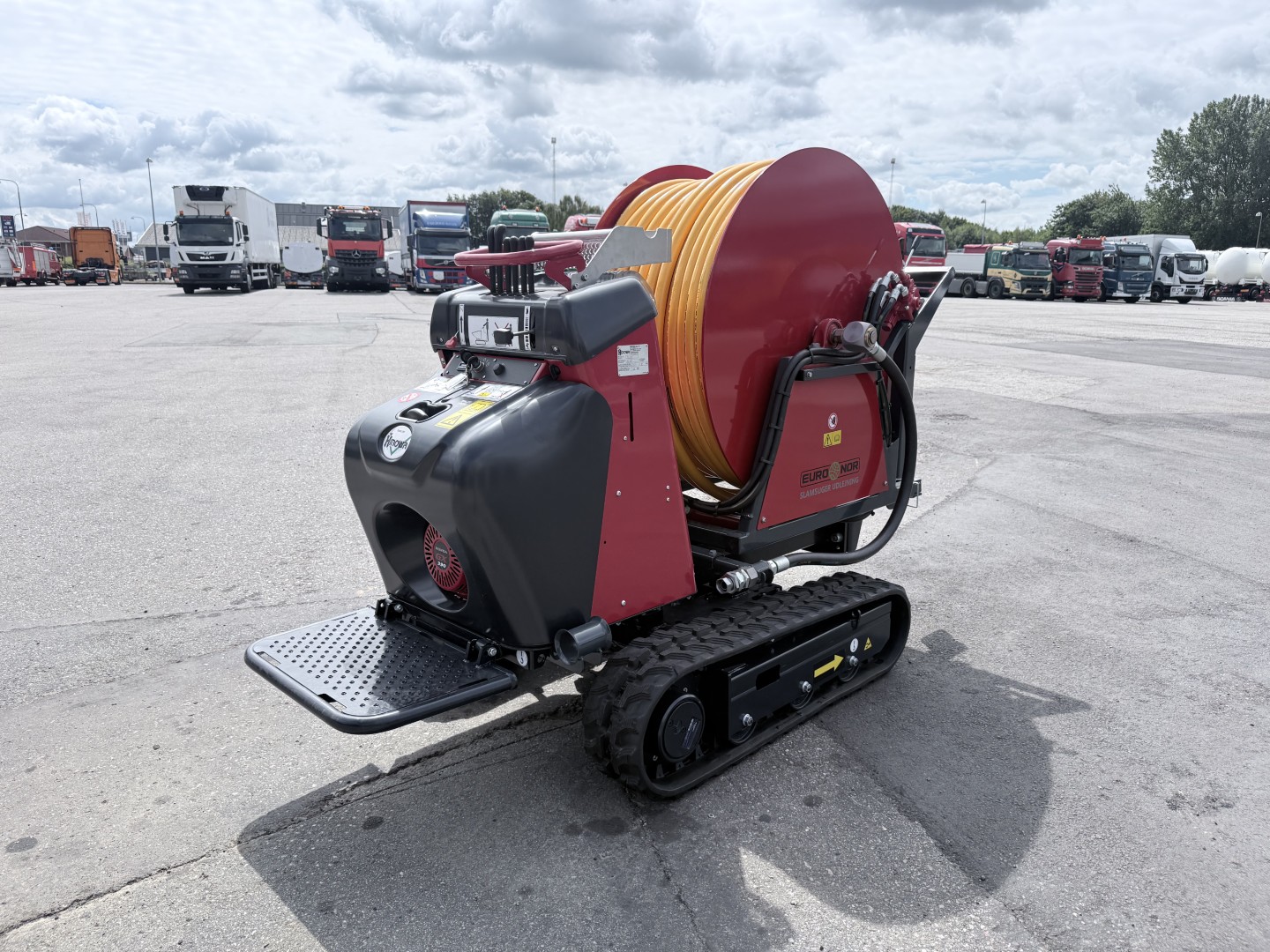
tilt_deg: -13.6
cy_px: 476
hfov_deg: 71.6
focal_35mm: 24
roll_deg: -0.9
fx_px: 881
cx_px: 635
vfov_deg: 56.8
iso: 125
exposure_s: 1/5714
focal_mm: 6.76
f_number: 1.78
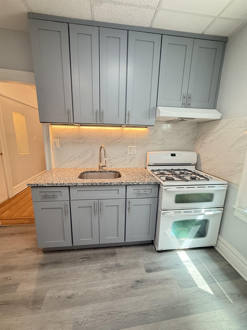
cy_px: 165
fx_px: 133
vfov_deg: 102.1
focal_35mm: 14
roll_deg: -1.7
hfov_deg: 85.7
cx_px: 124
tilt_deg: -11.8
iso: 400
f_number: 2.2
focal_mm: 2.22
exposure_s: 1/120
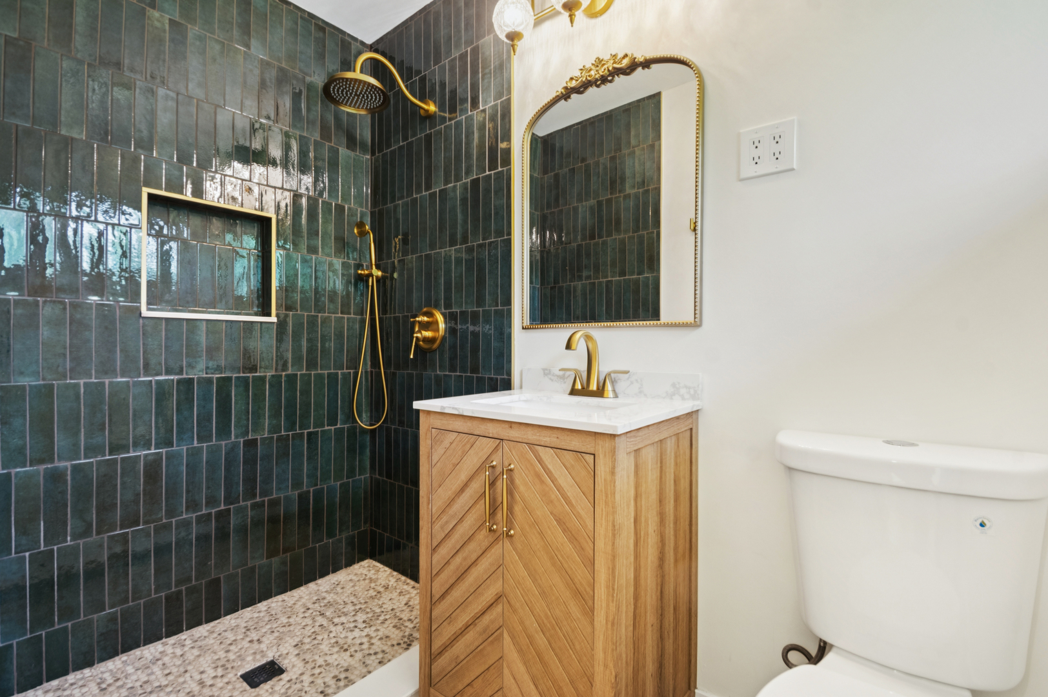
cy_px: 348
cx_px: 524
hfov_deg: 100.4
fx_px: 436
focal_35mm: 15
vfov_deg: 77.2
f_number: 10
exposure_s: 1/1.25
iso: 200
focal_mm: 10
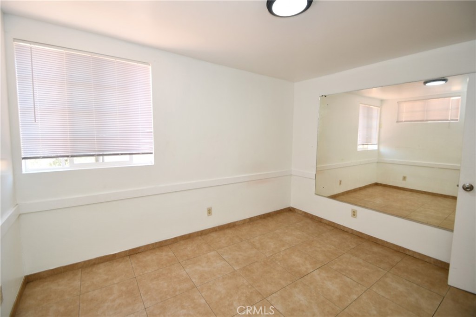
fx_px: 198
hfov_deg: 100.4
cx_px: 238
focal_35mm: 15
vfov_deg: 77.3
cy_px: 158
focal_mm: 10
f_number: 4
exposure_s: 1/60
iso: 220
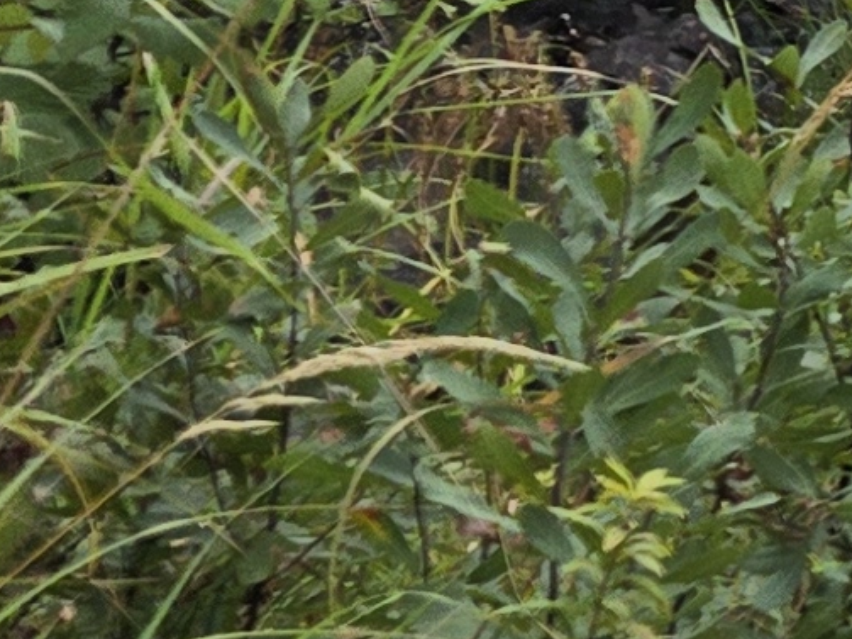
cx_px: 2553
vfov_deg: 8.0
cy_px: -254
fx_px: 4503
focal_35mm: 183
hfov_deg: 8.9
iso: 25
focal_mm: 5.4
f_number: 1.8
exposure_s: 1/566
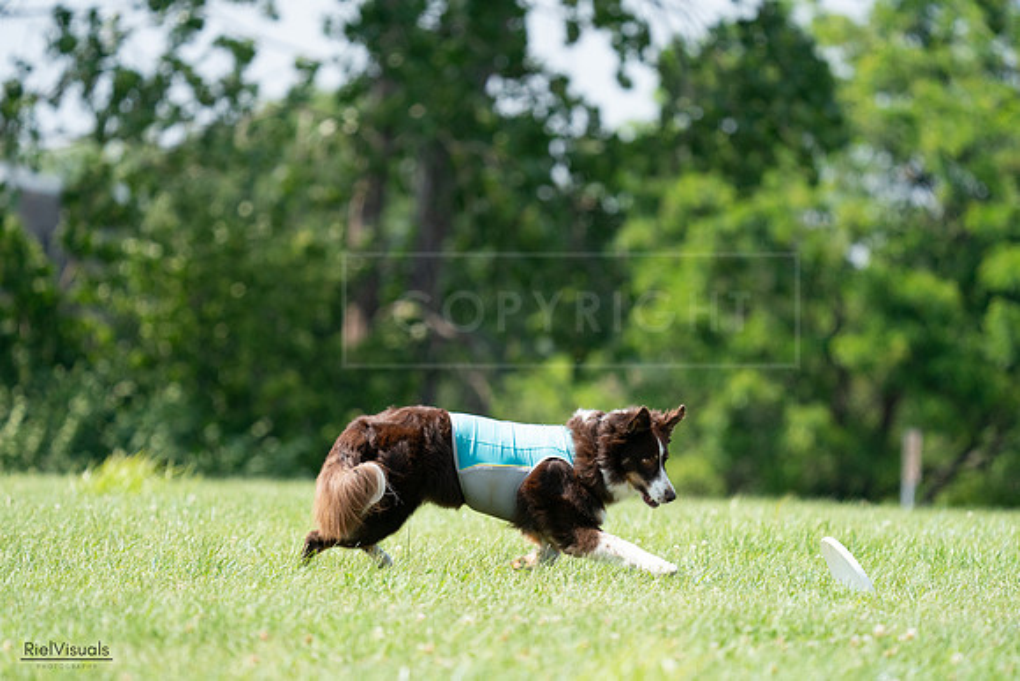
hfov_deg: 5.6
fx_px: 10514
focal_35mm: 371
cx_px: 510
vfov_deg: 3.7
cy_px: 340
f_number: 6.3
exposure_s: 1/4000
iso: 2000
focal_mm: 371
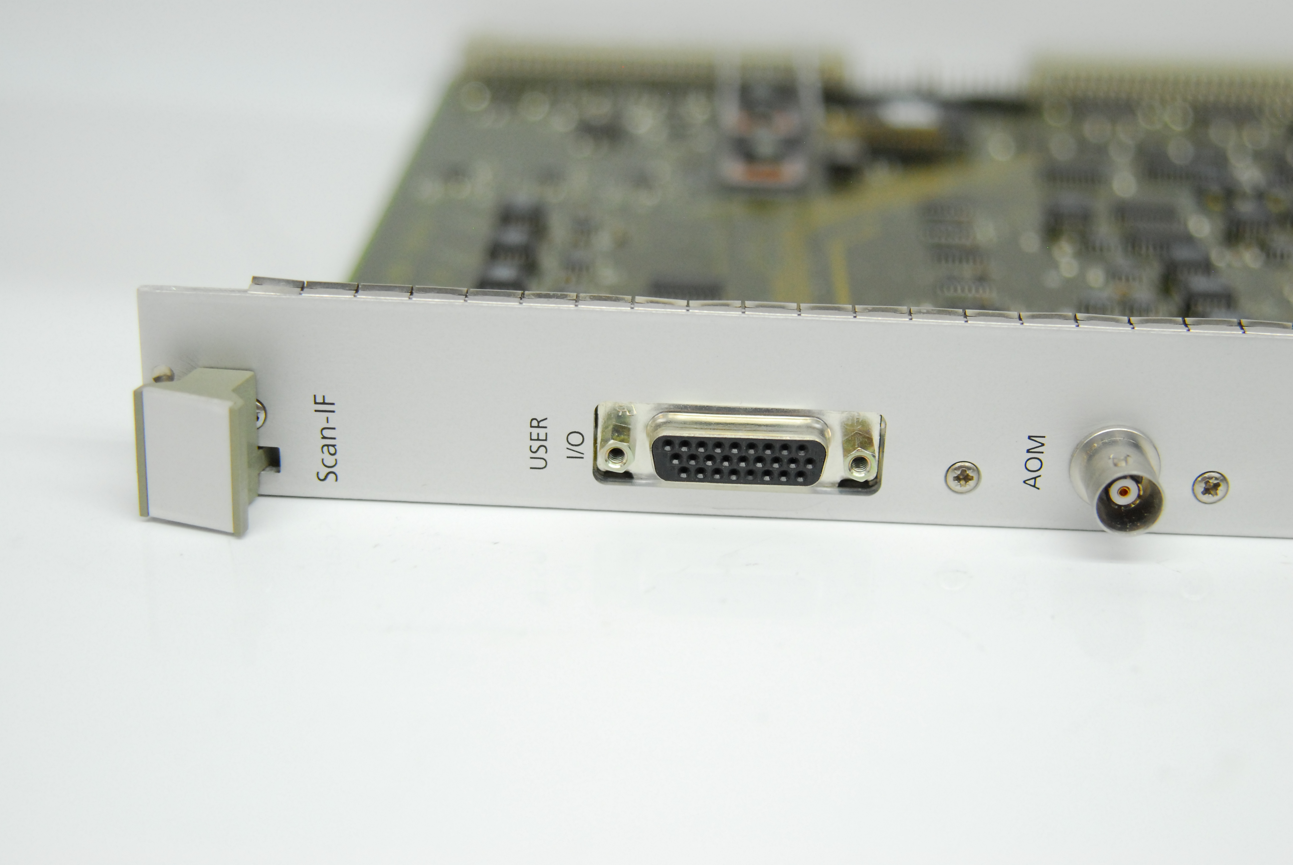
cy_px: 432
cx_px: 646
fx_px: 2158
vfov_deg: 22.7
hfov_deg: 33.4
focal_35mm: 60
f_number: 3.3
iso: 800
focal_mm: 40
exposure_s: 1/160
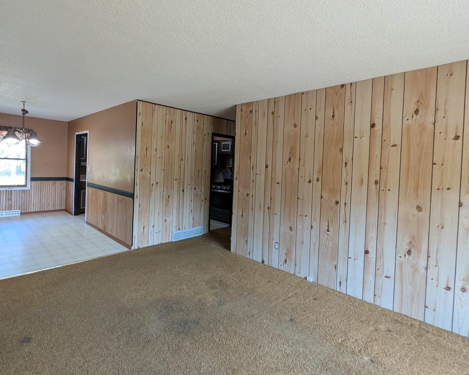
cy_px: 169
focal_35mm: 16
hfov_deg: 91.3
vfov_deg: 80.2
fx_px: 222
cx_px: 177
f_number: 2.2
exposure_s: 1/24
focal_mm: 1.95
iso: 53
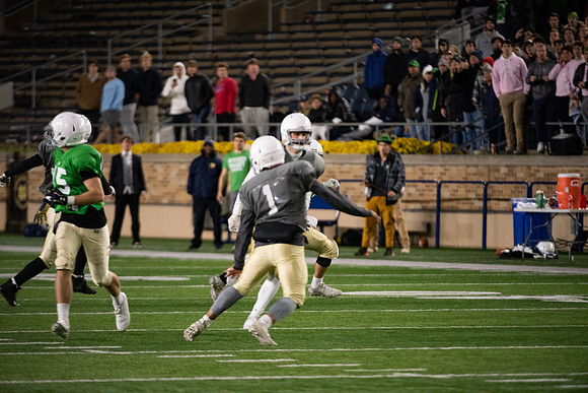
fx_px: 5554
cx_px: 294
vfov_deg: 4.0
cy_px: 196
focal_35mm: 340
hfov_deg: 6.1
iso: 4500
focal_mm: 340
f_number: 4
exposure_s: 1/500
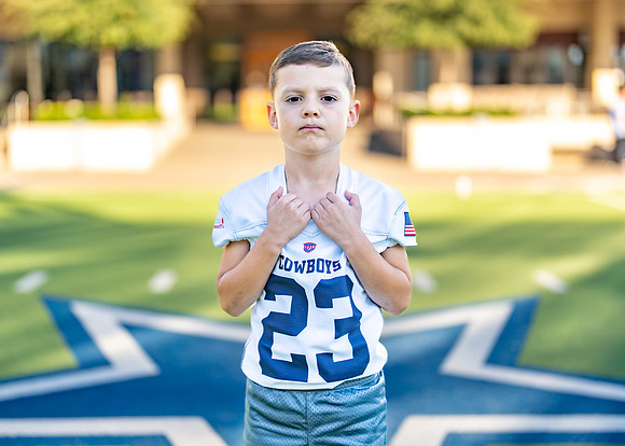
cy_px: 208
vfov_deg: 24.2
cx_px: 313
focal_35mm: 59
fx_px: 1041
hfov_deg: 33.4
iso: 100
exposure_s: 1/2500
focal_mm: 50
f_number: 1.2
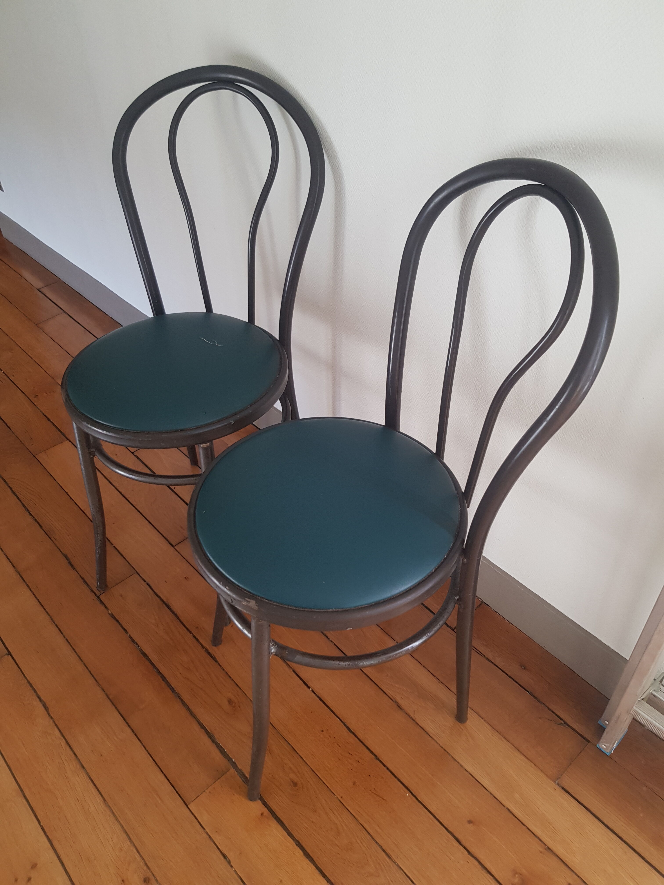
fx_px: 665
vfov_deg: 67.3
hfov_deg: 53.1
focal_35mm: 26
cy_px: 442
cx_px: 332
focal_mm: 4.2
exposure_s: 1/100
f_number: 1.7
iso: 80
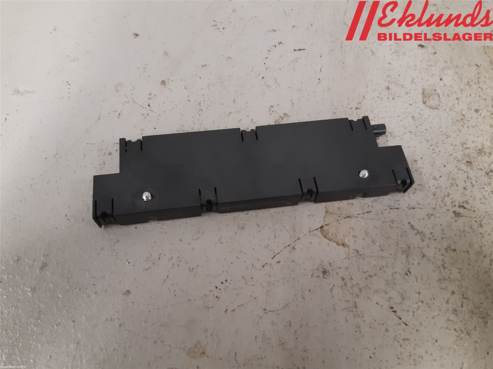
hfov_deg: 67.3
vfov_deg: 53.1
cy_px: 184
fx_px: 370
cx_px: 246
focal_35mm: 26
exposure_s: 1/50
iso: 200
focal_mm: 3.93
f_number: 1.7
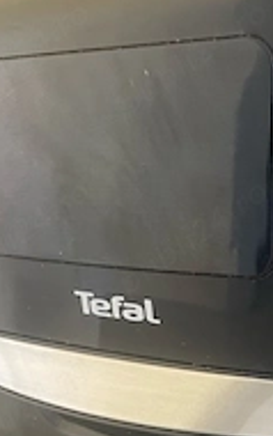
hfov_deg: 21.9
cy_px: 445
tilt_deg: -31.7
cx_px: 239
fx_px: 689
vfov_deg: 32.1
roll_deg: +8.1
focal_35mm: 58
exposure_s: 1/60
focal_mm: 4.2
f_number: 1.6
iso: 400
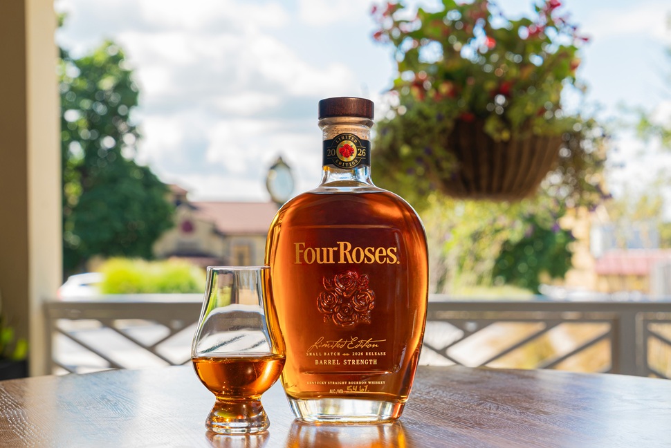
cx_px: 336
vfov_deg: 21.3
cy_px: 224
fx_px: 1194
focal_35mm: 64
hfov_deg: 31.4
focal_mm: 64
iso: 800
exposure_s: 1/250
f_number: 8
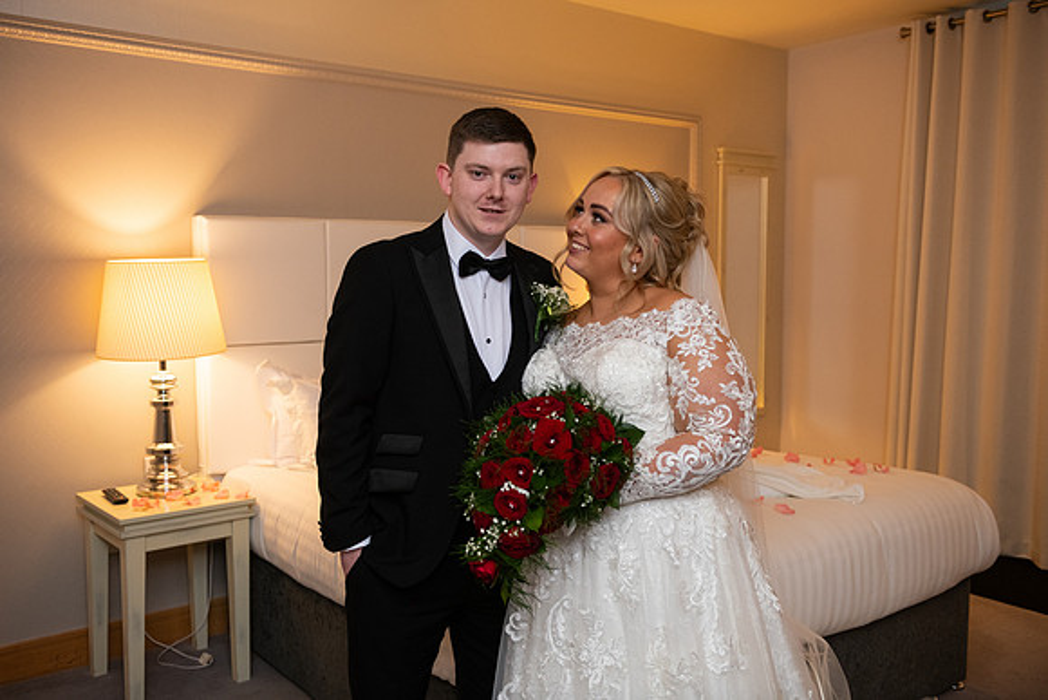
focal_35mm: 32
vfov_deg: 41.1
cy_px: 350
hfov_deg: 58.7
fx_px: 932
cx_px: 524
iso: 800
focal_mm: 32
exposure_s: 1/160
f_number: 3.5
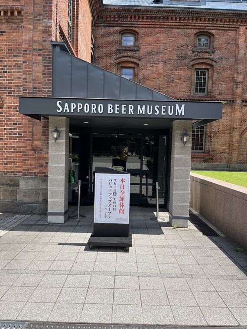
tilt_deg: -4.2
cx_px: 124
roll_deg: -1.9
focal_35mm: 26
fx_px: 247
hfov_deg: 53.1
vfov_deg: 67.3
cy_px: 164
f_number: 1.6
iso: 50
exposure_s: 1/1957
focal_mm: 5.1
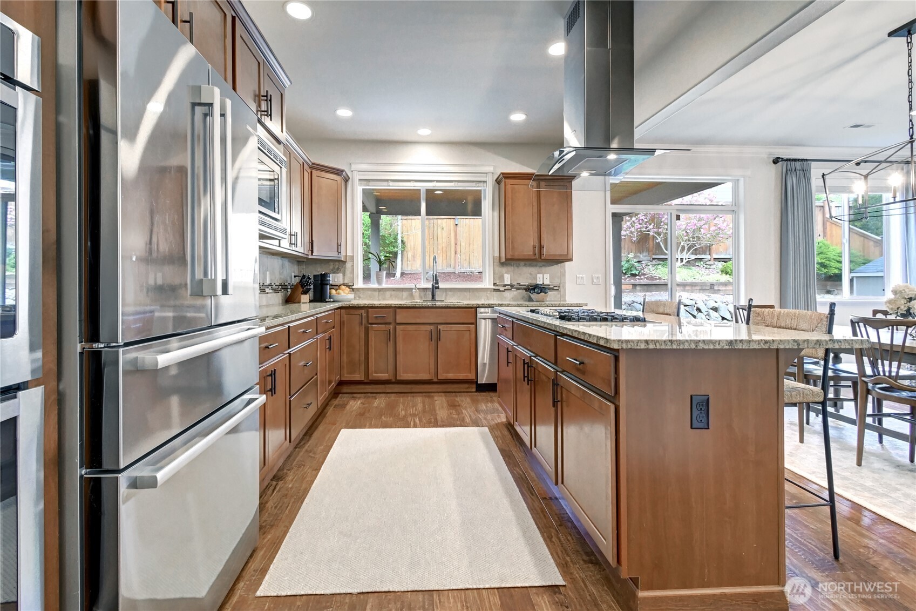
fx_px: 382
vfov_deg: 77.3
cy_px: 306
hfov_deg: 100.4
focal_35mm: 15
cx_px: 458
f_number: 11
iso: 3200
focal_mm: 10
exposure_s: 1/3.33
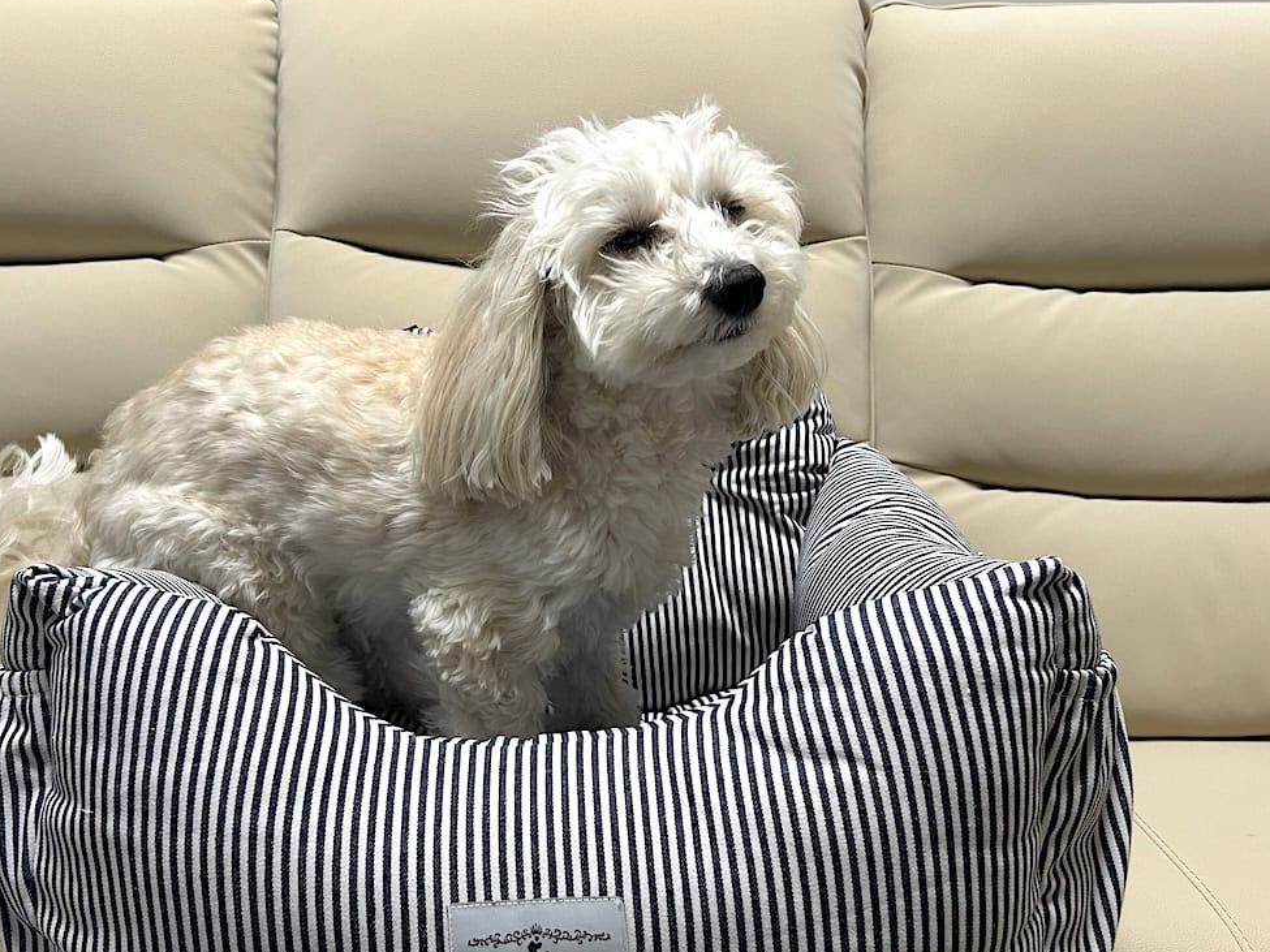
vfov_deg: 43.9
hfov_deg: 56.7
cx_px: 563
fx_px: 1174
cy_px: 568
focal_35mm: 32
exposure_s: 1/100
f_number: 1.5
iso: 125
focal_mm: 5.7
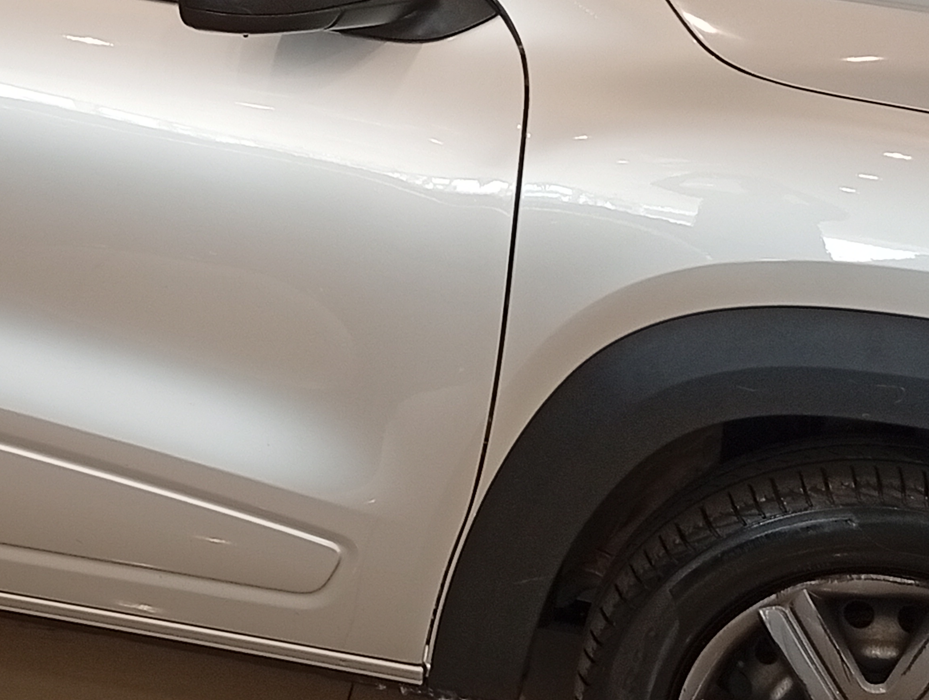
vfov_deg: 15.5
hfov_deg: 20.1
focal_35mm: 95
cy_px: 109
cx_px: 40
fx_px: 2553
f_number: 1.8
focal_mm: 3.98
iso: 146
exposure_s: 1/60
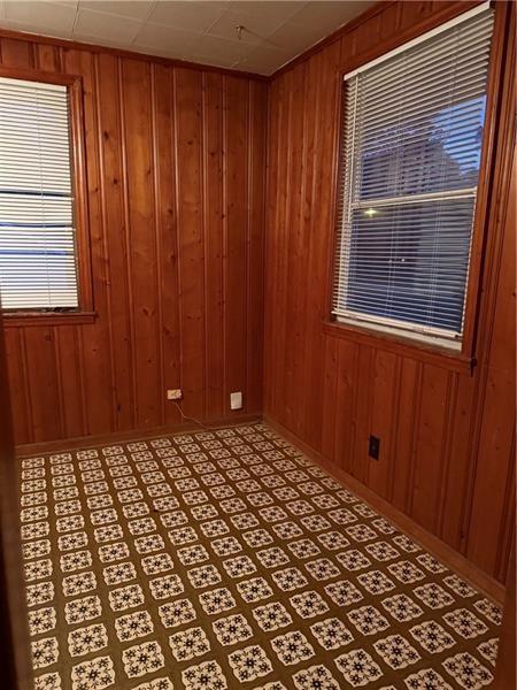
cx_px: 258
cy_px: 345
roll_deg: -1.0
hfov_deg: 56.8
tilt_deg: -11.9
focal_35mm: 24
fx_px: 478
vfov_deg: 71.6
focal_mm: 6.76
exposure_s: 1/30
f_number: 1.78
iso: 1000
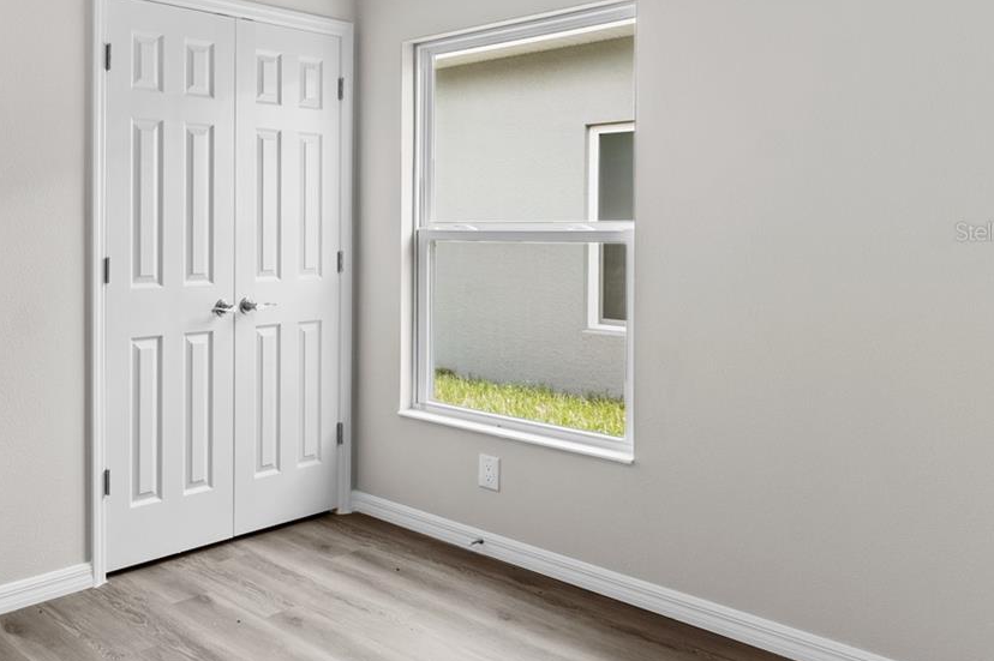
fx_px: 800
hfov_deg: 55.4
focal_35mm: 29
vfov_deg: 44.4
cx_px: 102
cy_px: 232
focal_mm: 10
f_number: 7.1
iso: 100
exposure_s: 1.6
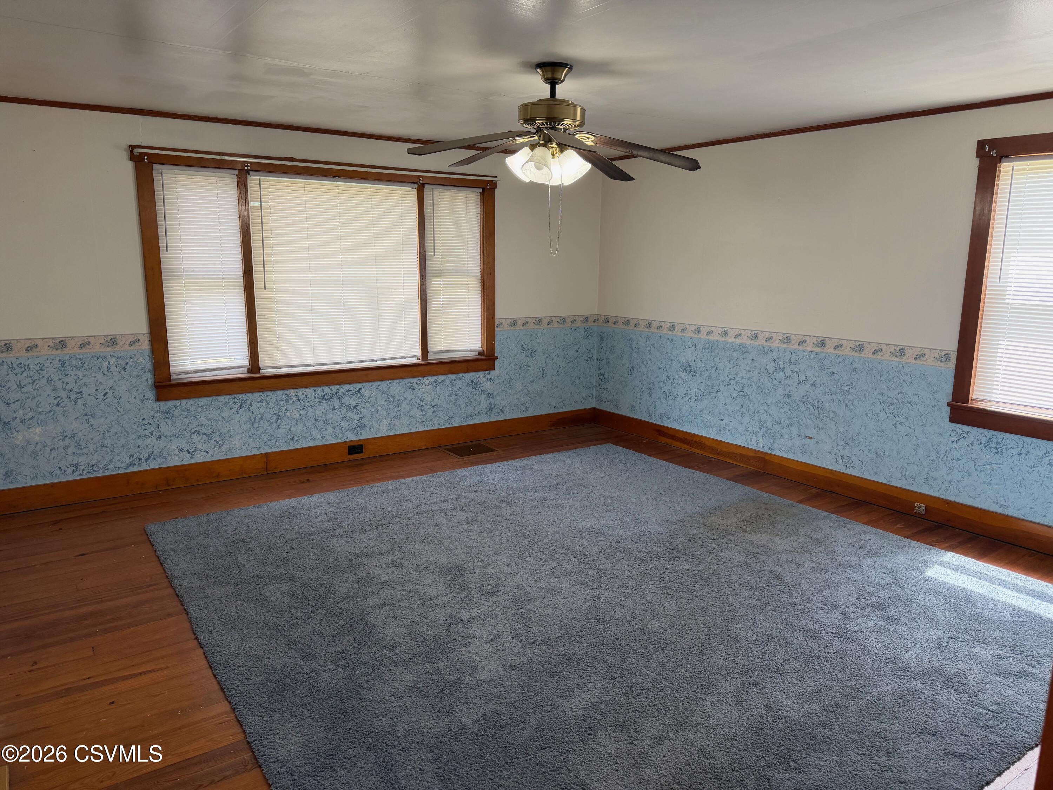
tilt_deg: -10.9
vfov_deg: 56.8
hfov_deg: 71.6
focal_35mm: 24
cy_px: 395
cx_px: 526
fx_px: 730
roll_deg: -0.7
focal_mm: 6.76
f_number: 1.78
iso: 250
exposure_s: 1/120
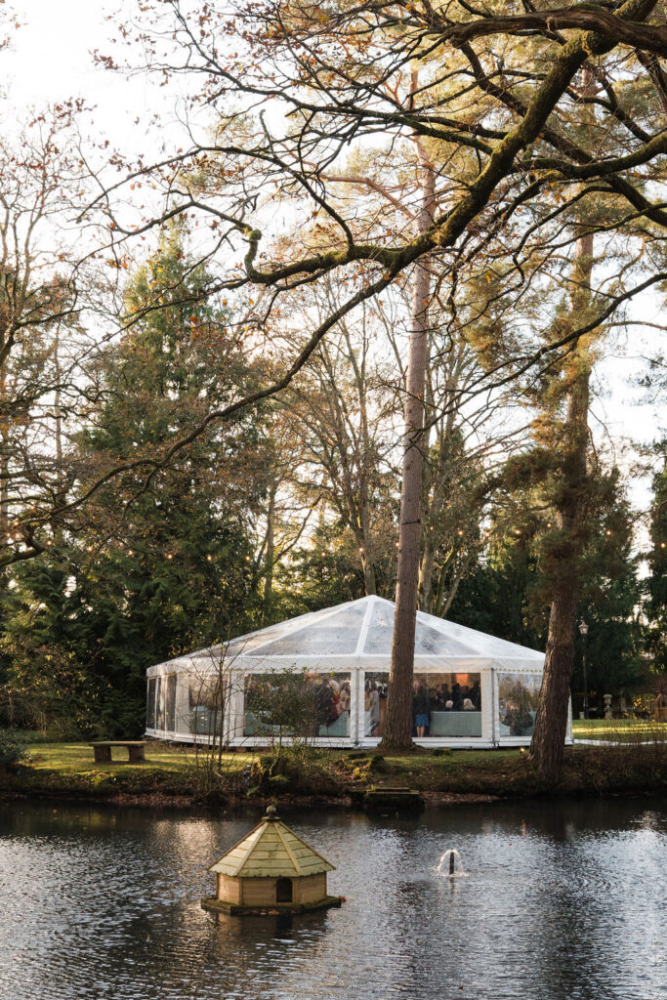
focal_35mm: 52
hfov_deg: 26.0
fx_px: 1445
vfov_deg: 38.2
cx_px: 334
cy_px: 500
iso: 800
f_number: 7.1
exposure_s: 1/250
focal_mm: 35
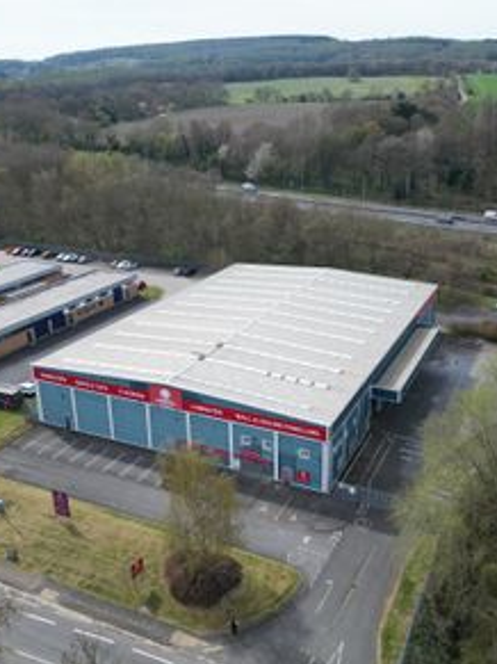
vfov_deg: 55.4
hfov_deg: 42.8
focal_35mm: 33
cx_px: 278
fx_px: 632
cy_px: 331
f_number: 1.7
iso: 200
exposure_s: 1/2500
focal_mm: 6.72
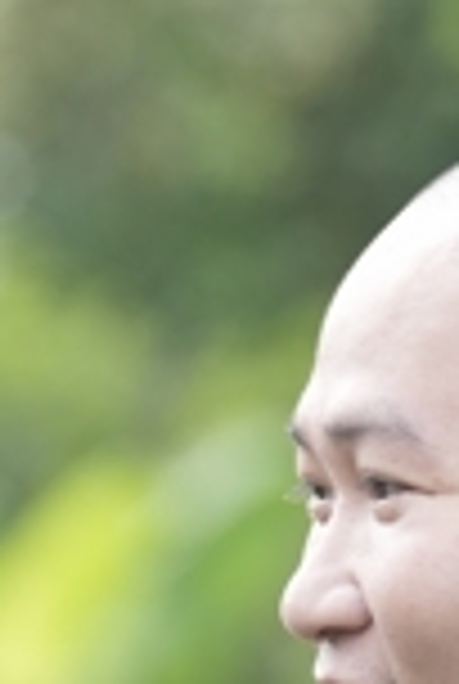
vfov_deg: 3.2
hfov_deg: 2.2
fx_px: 12050
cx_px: 76
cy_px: 952
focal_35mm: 633
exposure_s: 1/1000
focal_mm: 99
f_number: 3.2
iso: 400
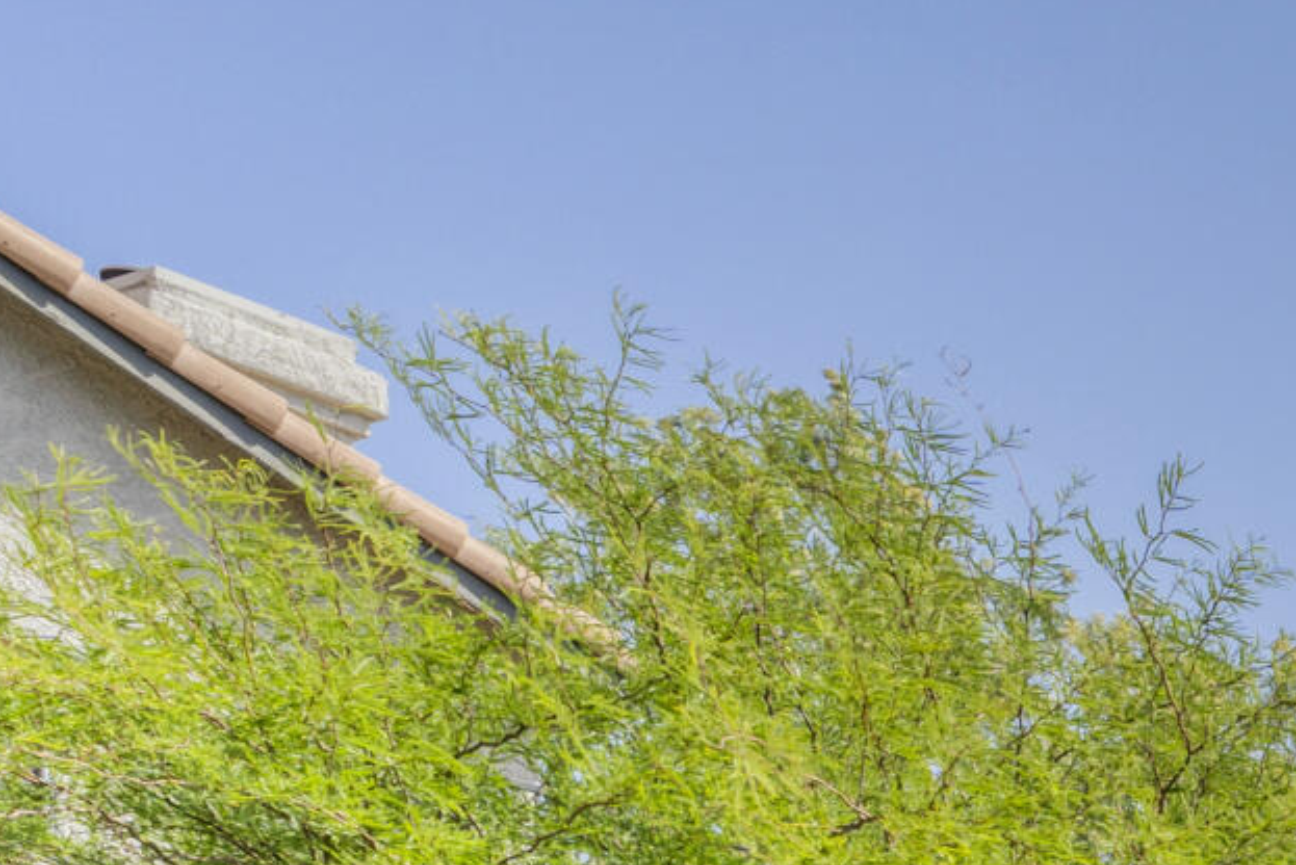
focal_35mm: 77
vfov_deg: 14.2
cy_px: 1838
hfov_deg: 15.8
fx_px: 2773
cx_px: 2977
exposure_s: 1/80
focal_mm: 16
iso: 100
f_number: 8
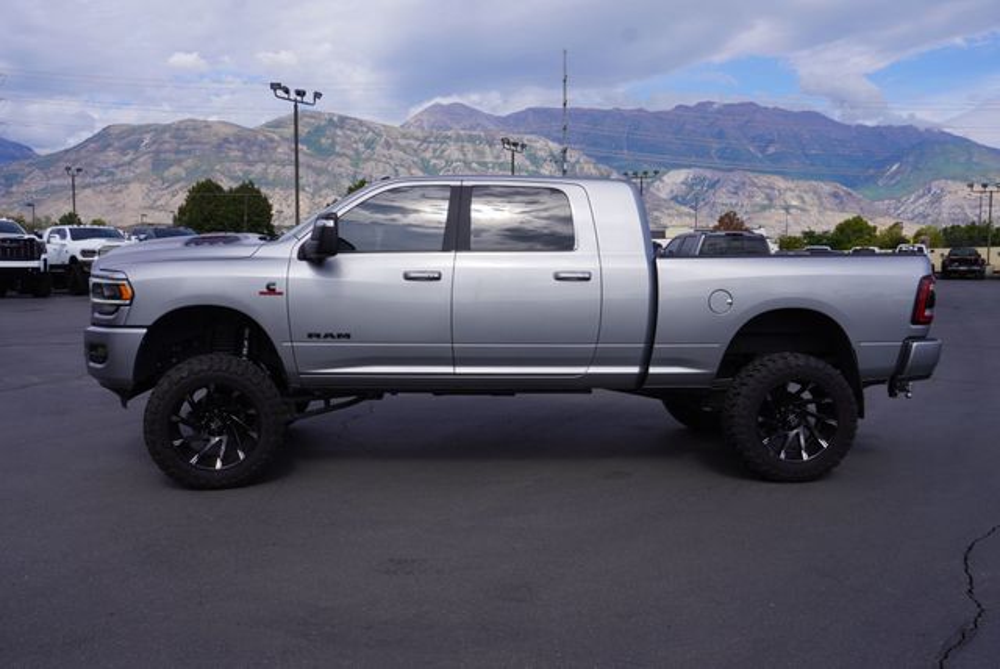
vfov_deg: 41.8
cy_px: 334
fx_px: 876
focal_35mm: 32
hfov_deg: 59.4
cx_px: 500
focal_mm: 21
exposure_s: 1/200
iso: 100
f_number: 10
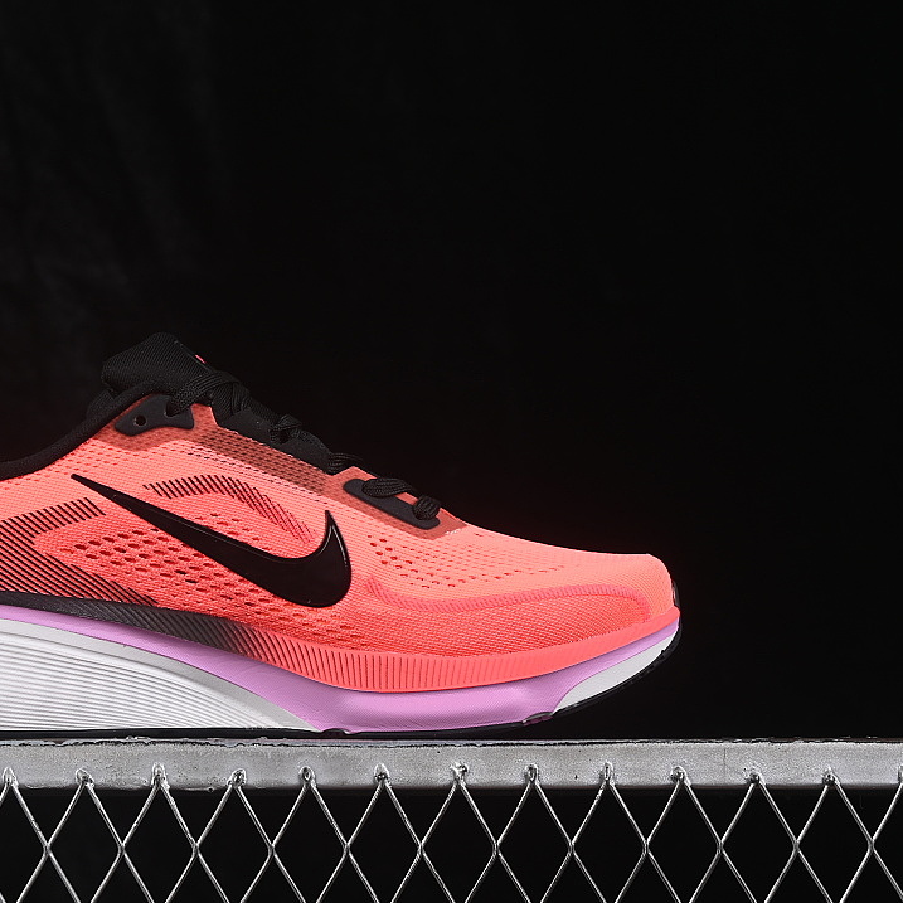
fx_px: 2833
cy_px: 452
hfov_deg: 18.0
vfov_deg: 18.1
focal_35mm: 96
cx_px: 247
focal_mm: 50
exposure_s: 1/80
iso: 160
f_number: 8
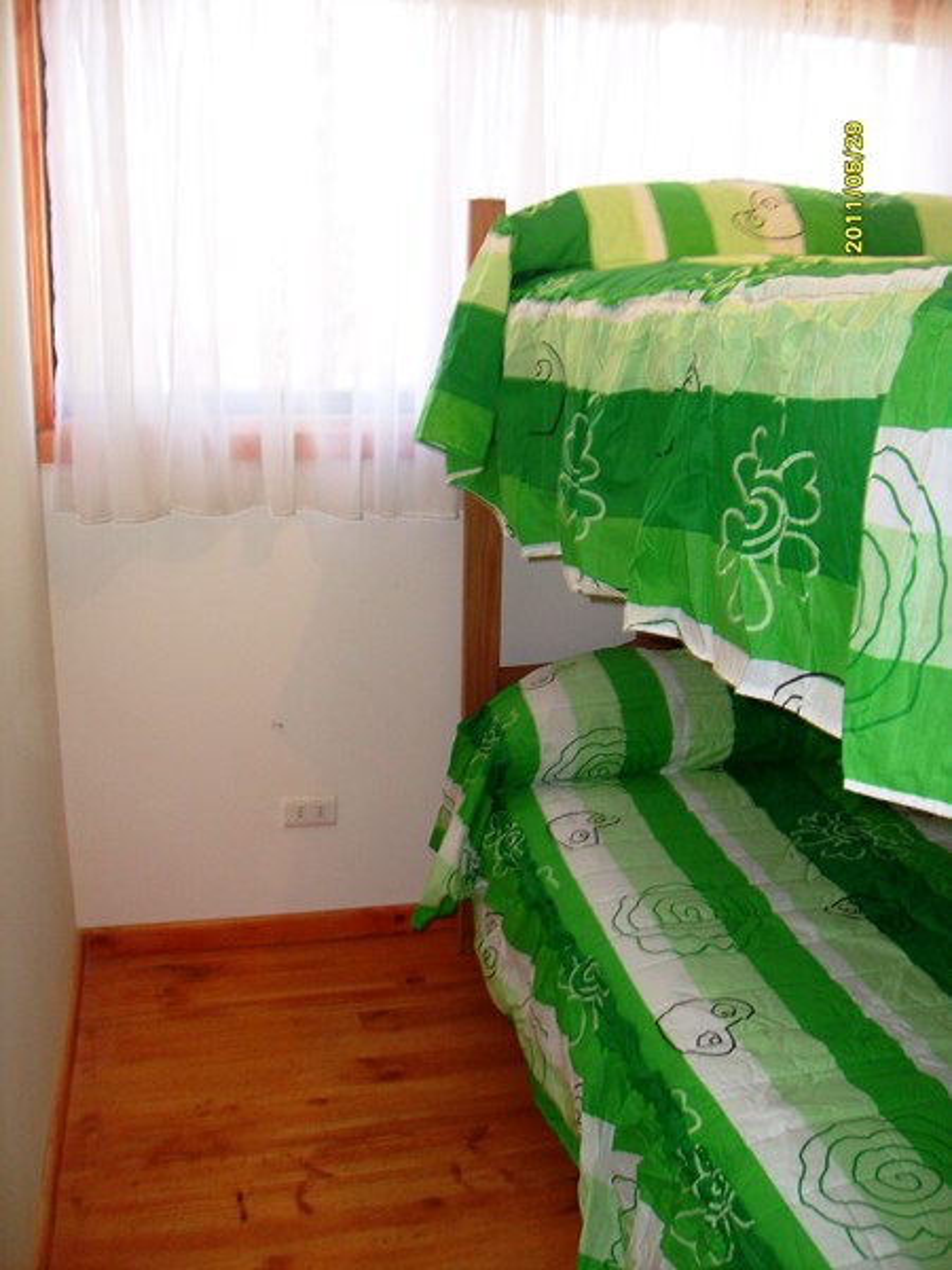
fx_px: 1283
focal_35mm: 35
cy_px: 635
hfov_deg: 40.7
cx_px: 476
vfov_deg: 52.6
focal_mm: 5.8
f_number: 2.8
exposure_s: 1/45
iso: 100
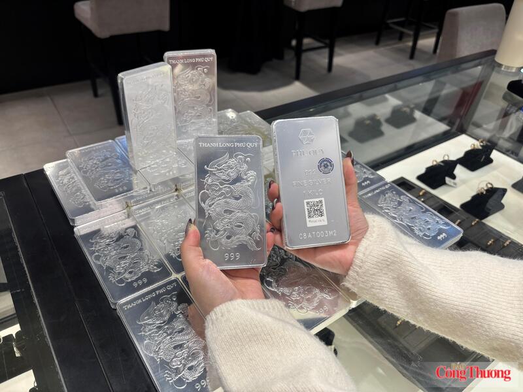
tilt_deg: -37.8
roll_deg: -4.7
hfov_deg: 67.3
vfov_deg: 53.1
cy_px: 196
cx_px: 262
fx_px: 393
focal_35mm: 26
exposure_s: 1/113
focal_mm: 5.96
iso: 32
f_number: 1.6
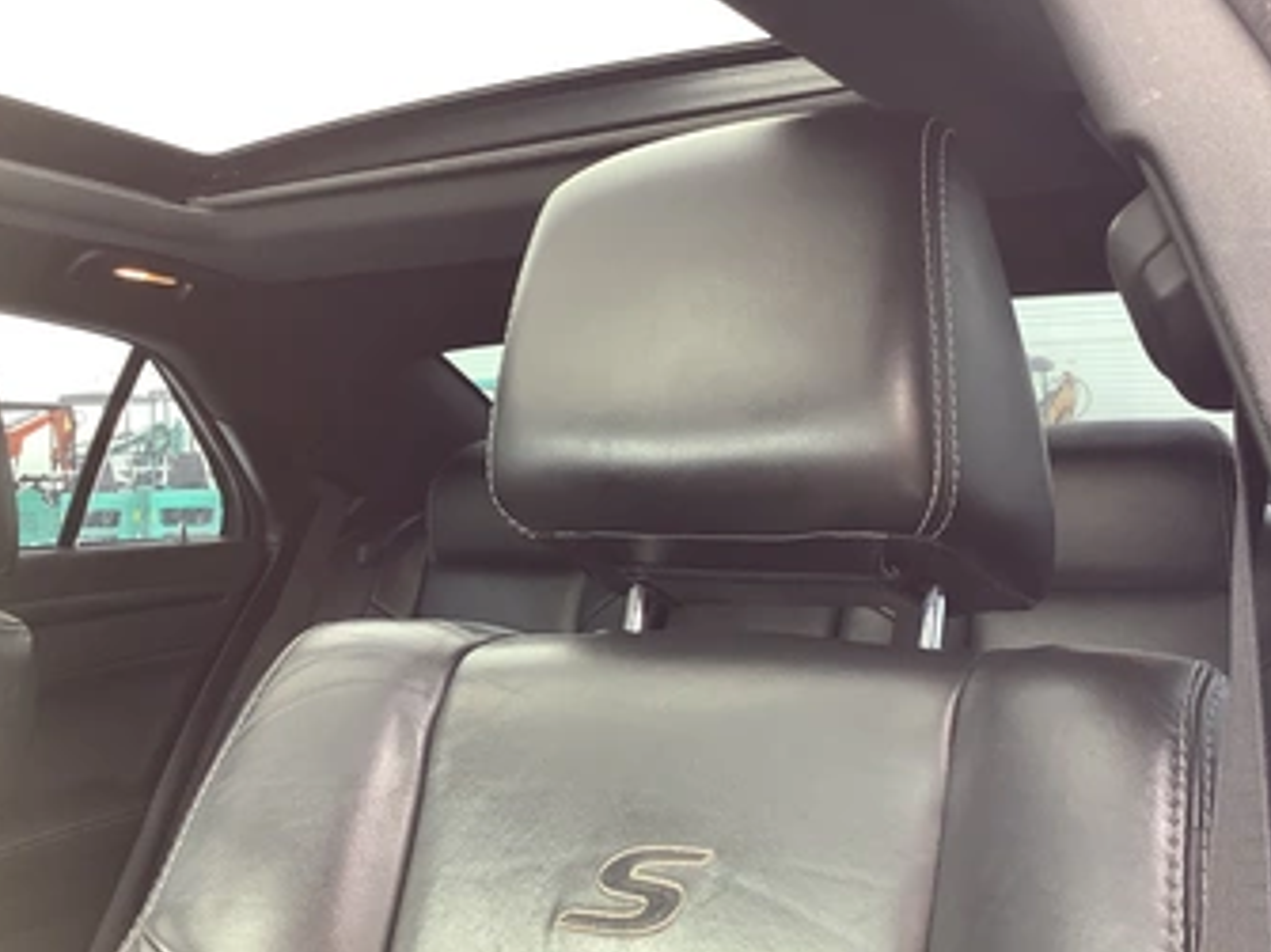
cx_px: 687
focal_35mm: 37
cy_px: 523
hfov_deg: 50.1
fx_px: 1358
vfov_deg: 38.6
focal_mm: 3.3
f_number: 2.4
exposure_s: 1/50
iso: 50
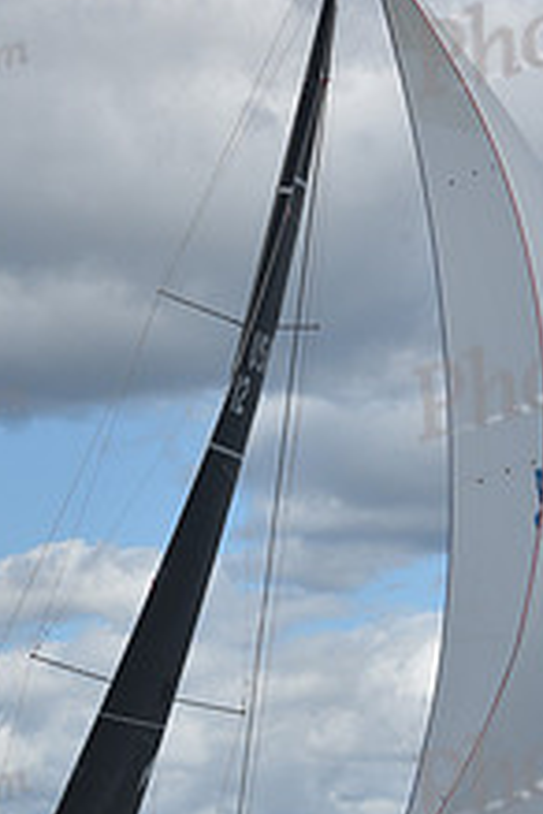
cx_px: 221
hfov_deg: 7.4
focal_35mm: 185
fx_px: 4185
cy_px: 591
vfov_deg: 11.1
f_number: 10
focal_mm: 70
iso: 250
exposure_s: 1/800
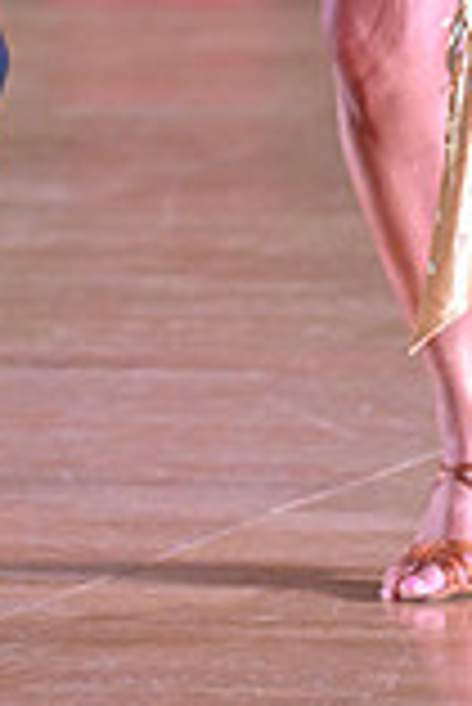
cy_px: -396
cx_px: -52
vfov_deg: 3.4
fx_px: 11989
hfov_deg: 2.3
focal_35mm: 611
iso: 5000
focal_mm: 165
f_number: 4
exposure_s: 1/400
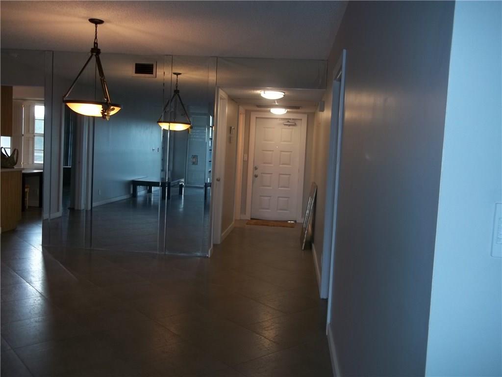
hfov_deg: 56.8
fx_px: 464
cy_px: 188
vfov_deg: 44.2
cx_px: 251
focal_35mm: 32
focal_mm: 5.7
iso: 80
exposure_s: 1/30
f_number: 2.9
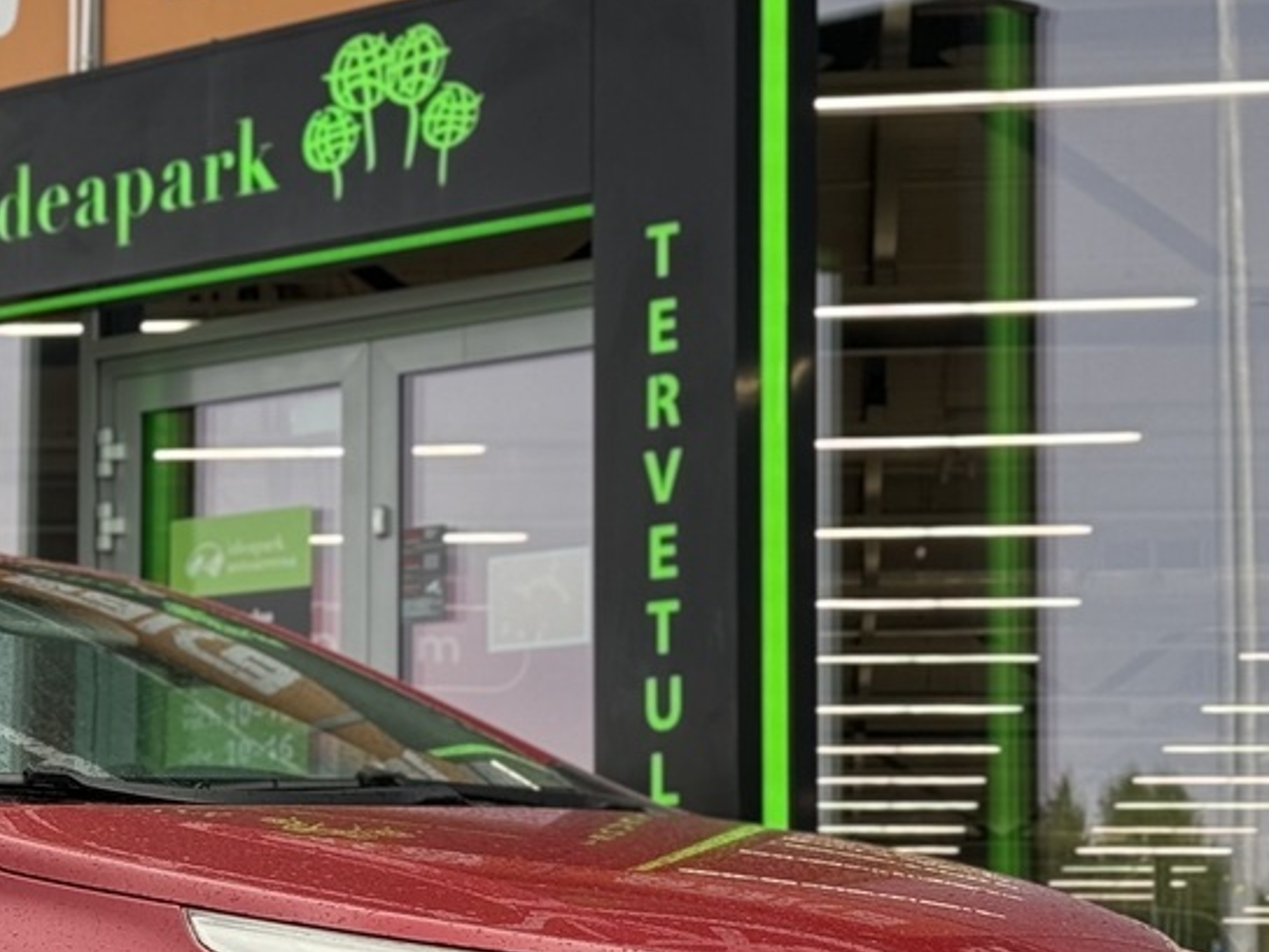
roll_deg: -0.9
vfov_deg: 11.6
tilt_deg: +5.2
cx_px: -37
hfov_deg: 15.2
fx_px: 4656
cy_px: 744
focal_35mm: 127
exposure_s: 1/121
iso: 50
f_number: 1.78
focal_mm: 6.76
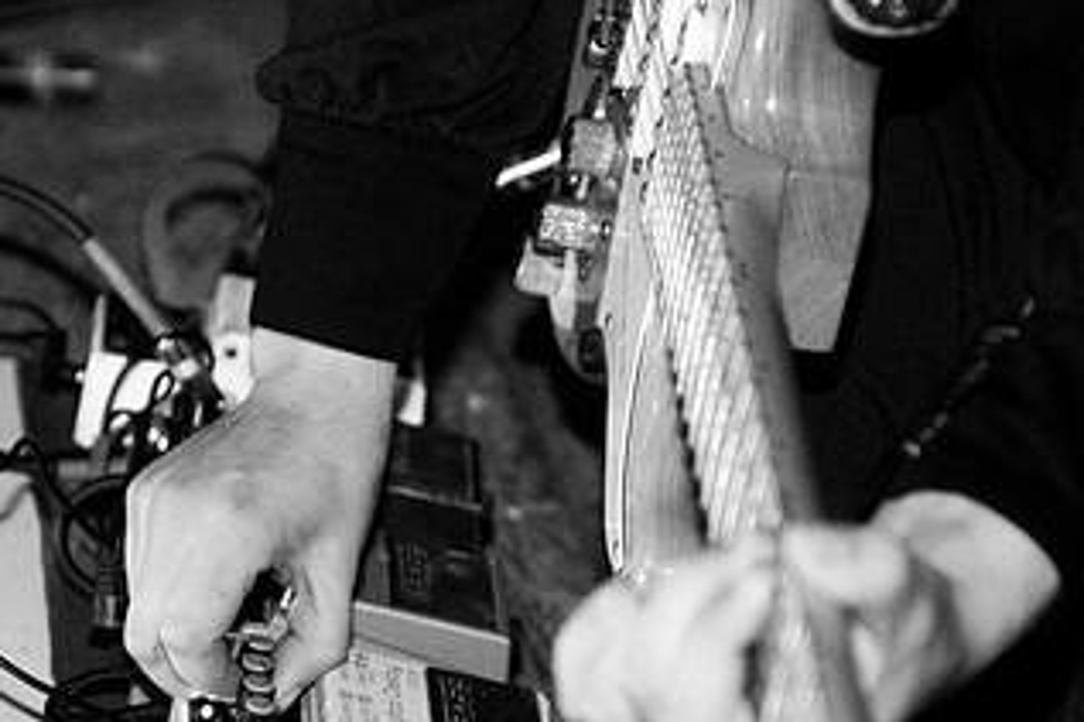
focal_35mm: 192
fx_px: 5778
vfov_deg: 7.1
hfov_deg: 10.7
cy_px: 402
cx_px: 571
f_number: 2.8
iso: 1000
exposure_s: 1/30
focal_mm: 70
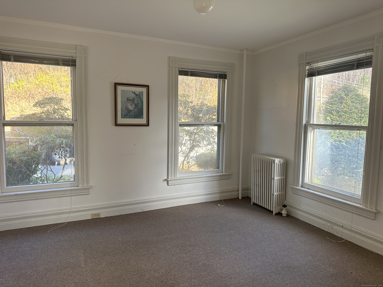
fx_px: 266
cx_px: 192
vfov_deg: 56.8
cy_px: 144
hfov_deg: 71.6
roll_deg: -0.7
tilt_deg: -6.2
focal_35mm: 24
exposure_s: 1/121
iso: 100
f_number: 1.78
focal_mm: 6.86
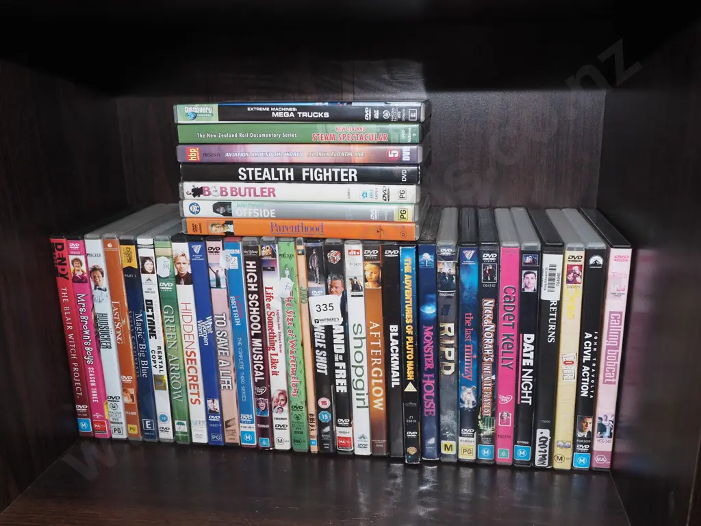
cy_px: 263
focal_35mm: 32
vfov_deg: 44.2
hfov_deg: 56.8
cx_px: 350
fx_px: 648
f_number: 5.6
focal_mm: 16
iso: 1000
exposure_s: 1/60
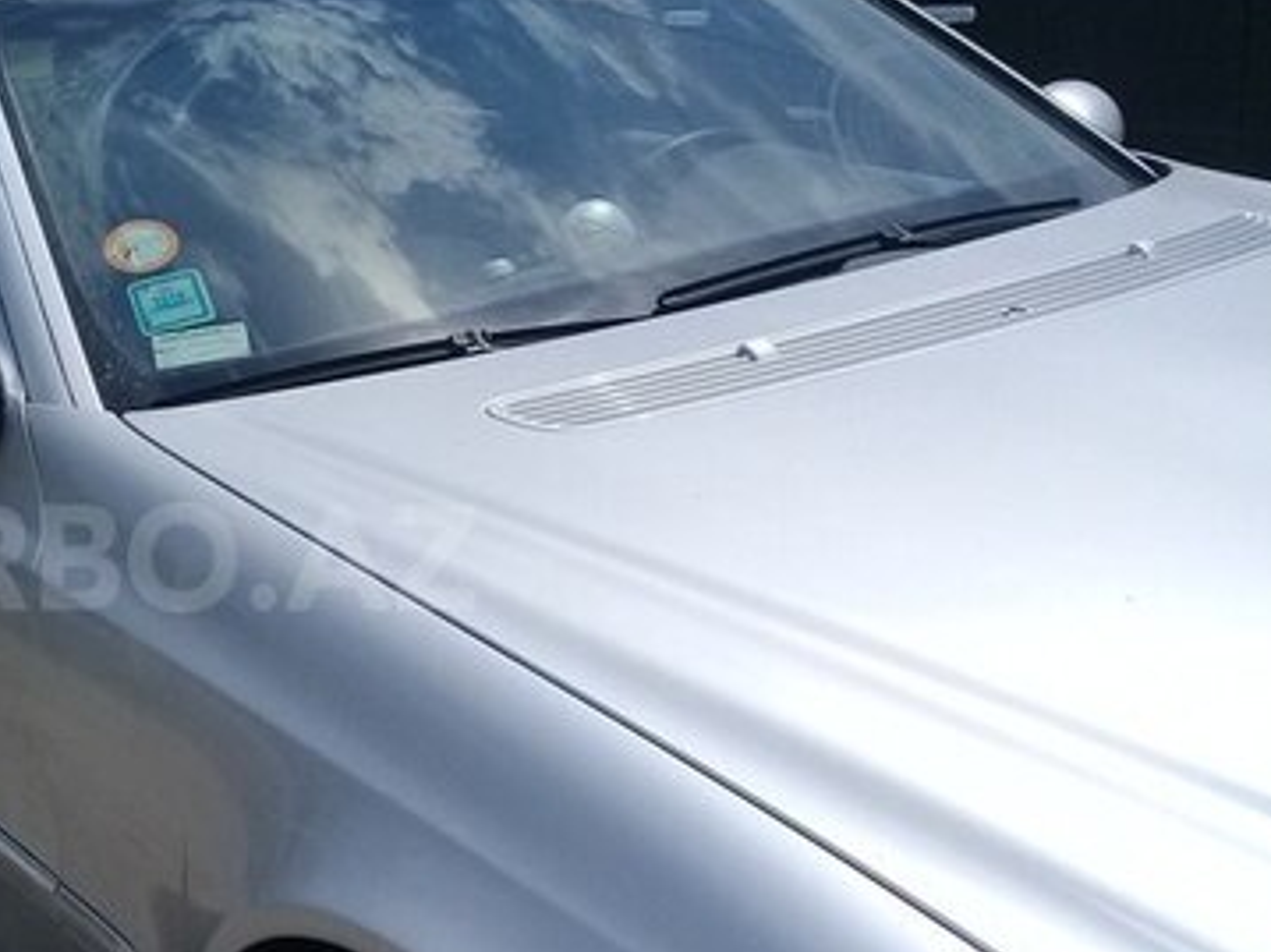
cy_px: 557
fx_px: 2092
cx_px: 113
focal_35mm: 57
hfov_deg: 32.1
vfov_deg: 25.6
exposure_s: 1/3226
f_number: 2.2
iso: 50
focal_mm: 3.3
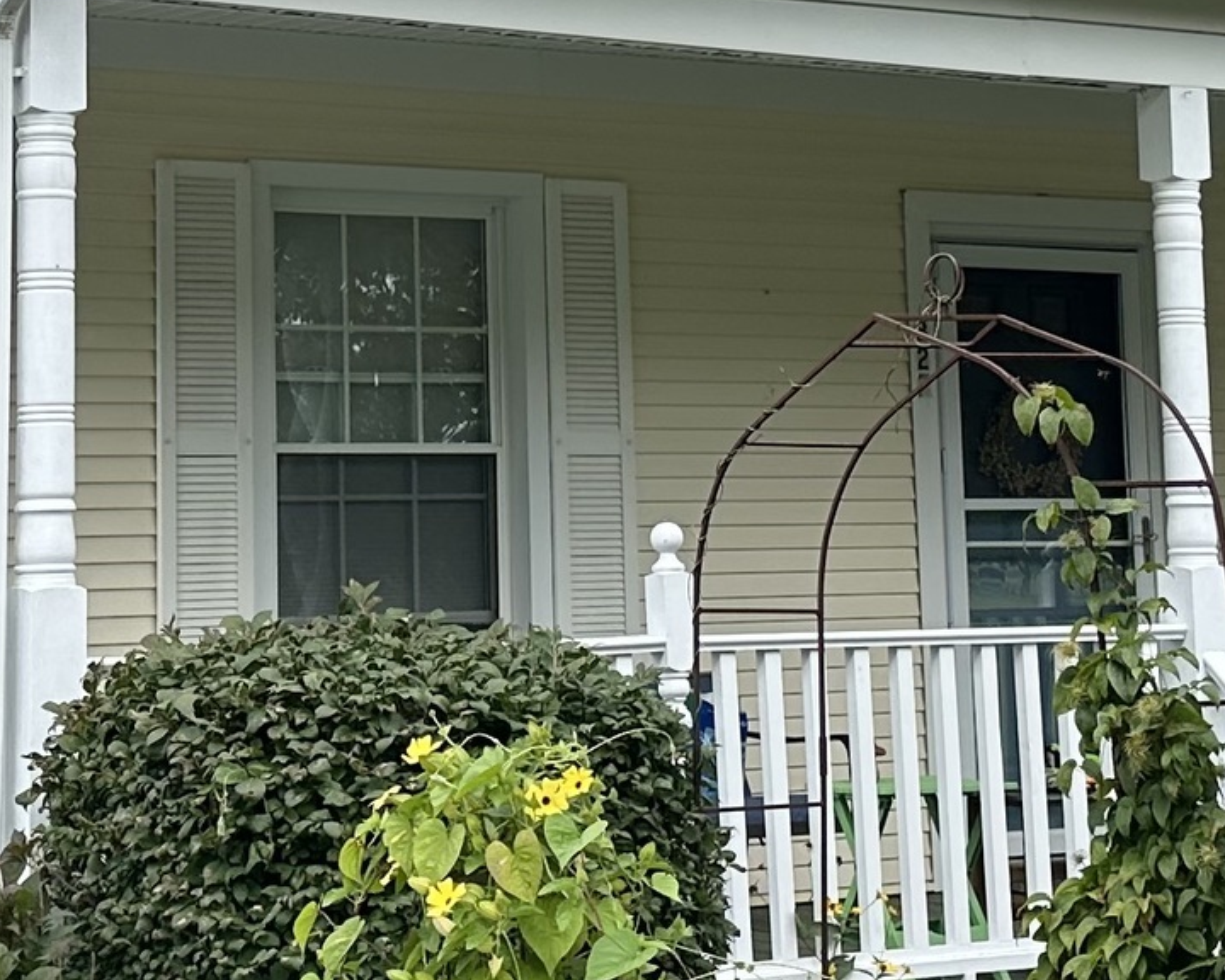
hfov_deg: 19.2
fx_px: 3626
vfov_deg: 15.1
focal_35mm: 100
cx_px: 587
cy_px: 5
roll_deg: +1.7
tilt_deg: +8.1
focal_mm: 6.86
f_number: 1.78
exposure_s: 1/1916
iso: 80
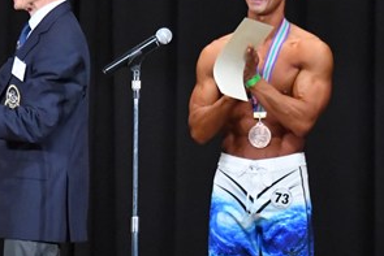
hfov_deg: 3.9
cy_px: 212
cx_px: 1
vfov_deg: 2.6
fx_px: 5656
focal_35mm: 530
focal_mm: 135
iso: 8000
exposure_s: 1/400
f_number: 5.6
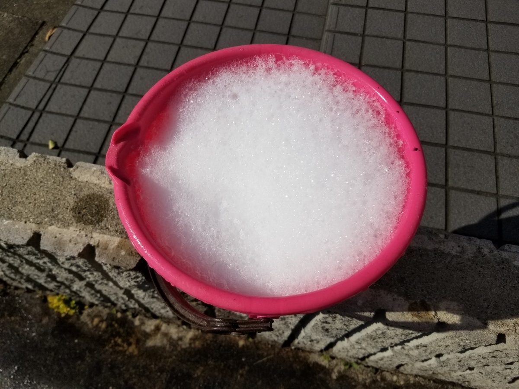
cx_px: 260
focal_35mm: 26
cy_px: 194
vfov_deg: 53.1
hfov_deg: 67.3
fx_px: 390
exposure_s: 1/7440
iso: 50
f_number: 1.7
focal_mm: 4.25
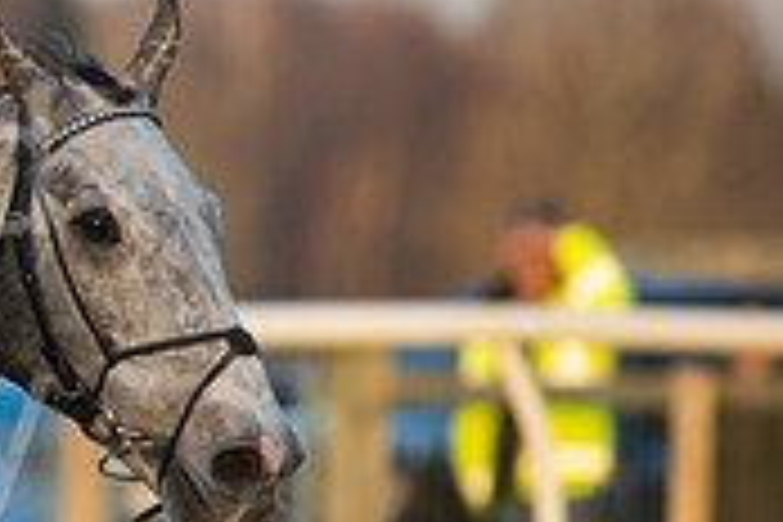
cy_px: 202
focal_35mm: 998
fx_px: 21705
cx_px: -518
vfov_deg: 1.4
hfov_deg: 2.1
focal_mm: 300
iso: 1000
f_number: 5.6
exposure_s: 1/2000
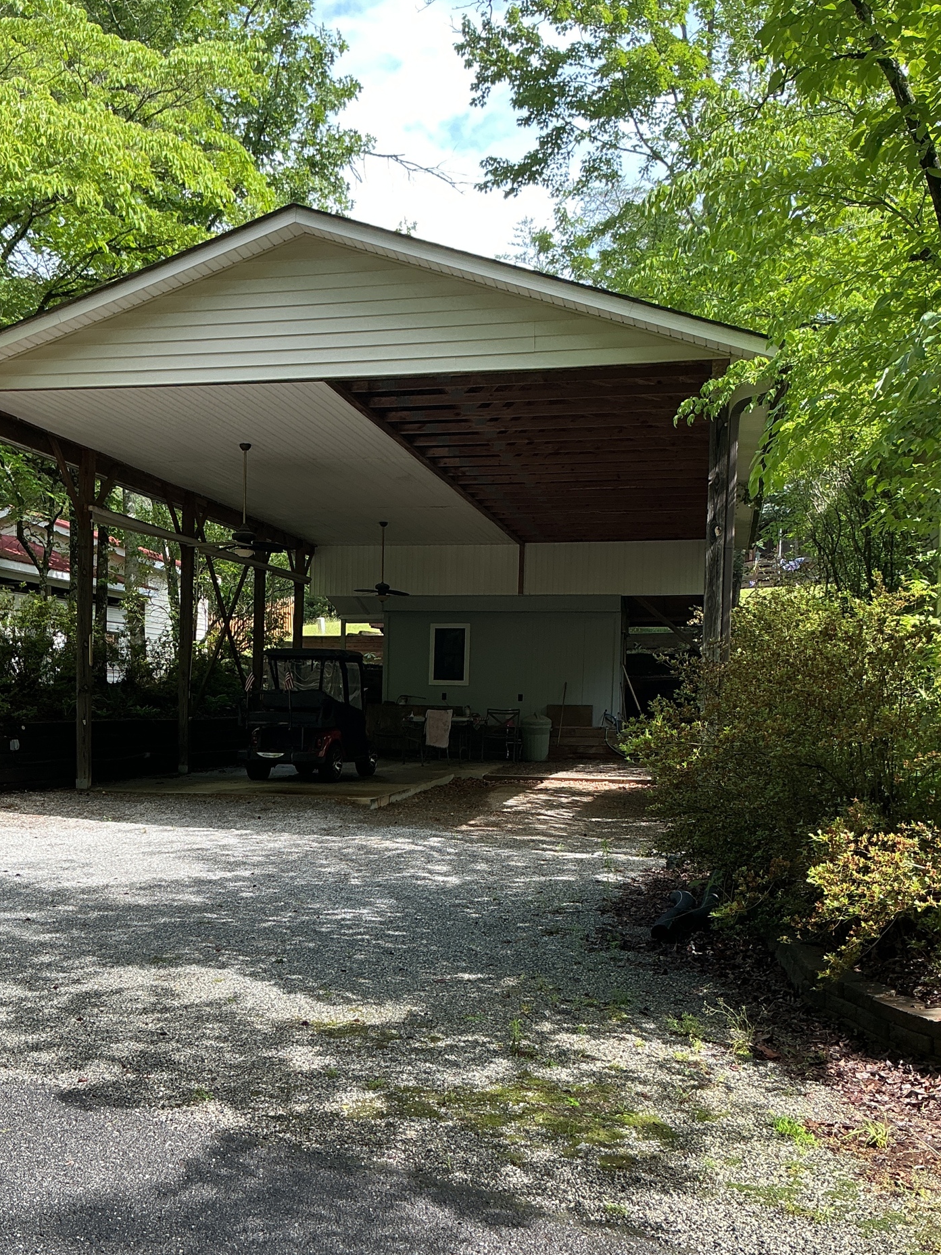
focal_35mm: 36
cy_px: 759
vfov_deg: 51.0
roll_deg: -2.3
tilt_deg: -2.5
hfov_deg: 39.5
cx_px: 383
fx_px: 1305
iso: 20
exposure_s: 1/232
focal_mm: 3
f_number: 1.8
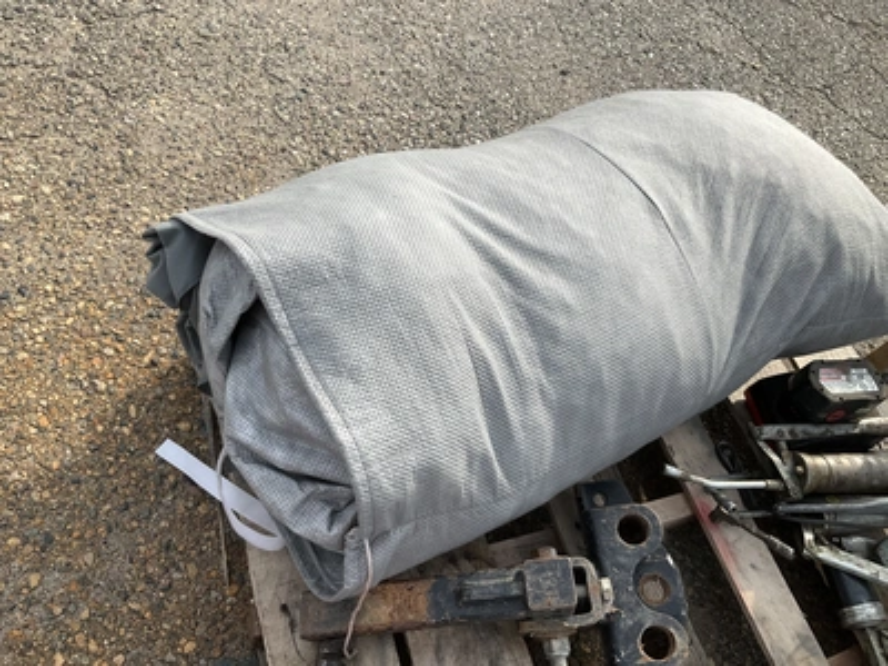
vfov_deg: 48.2
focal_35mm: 29
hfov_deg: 61.7
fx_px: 744
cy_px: 333
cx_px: 444
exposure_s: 1/1098
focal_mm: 3
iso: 25
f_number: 1.8
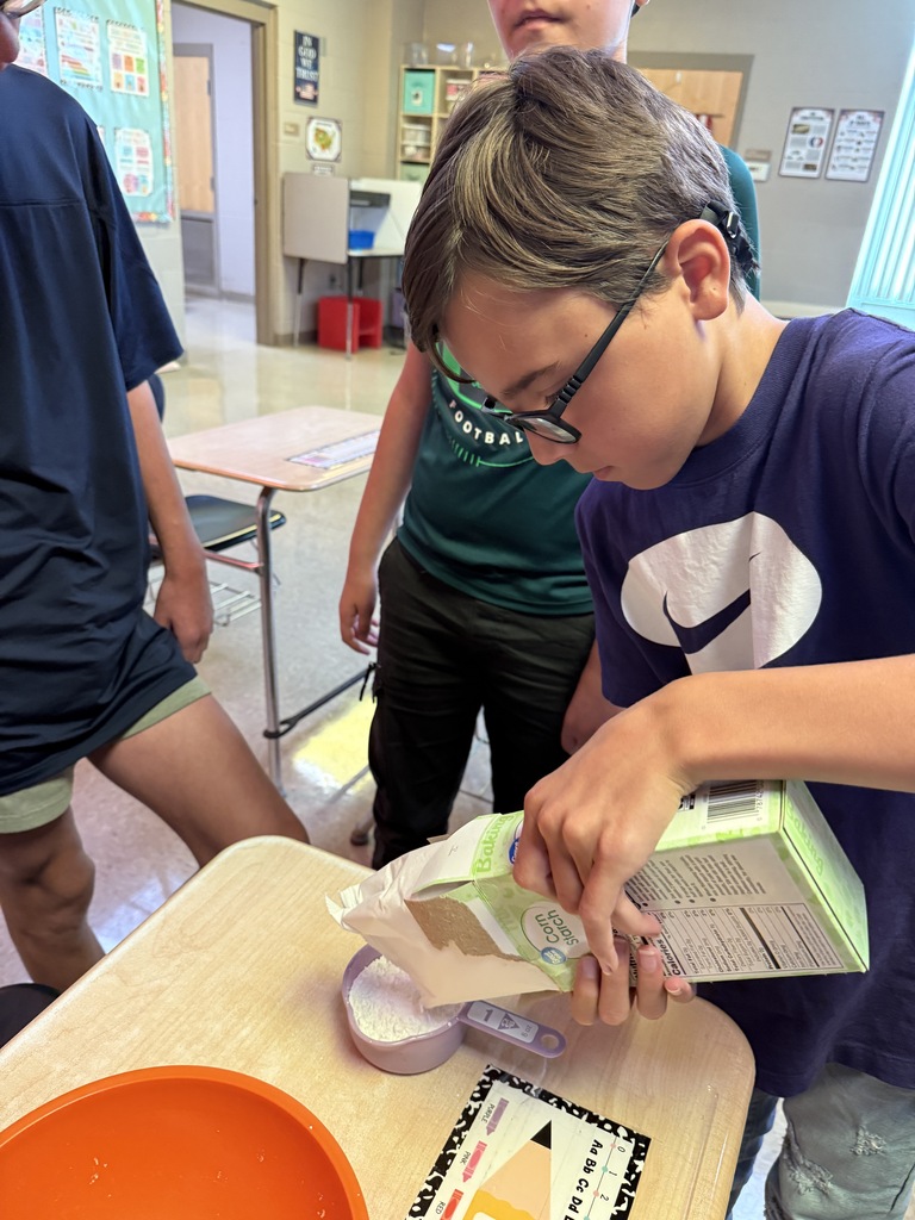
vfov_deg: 71.6
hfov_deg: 56.8
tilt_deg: -25.5
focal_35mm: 24
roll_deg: -5.7
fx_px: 846
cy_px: 610
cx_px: 458
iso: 400
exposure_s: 1/60
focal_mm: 6.76
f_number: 1.78
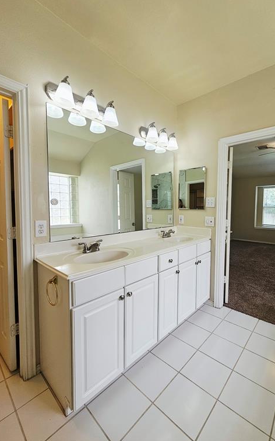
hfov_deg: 78.2
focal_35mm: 14
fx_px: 168
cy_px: 219
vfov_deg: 105.3
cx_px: 155
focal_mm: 2.2
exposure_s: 1/120
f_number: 2.2
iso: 64
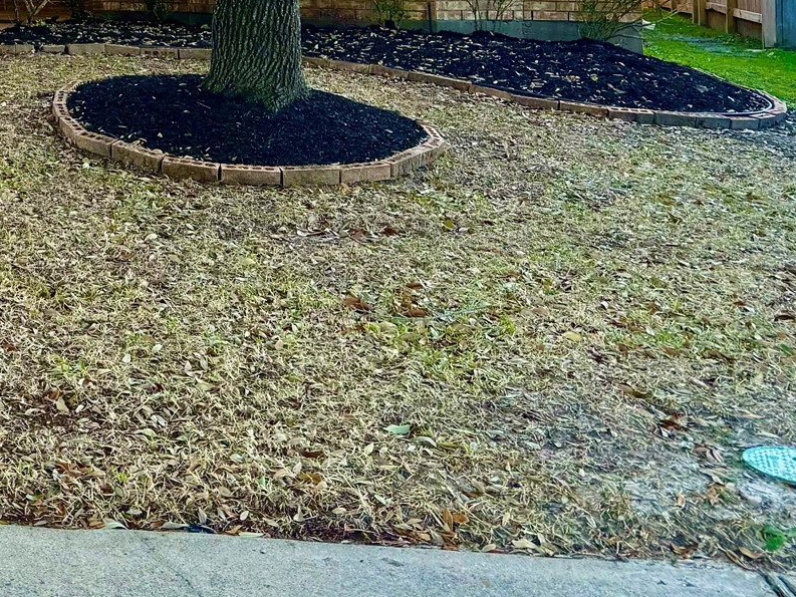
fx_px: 1426
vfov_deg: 22.0
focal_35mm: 62
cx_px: -197
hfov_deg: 27.0
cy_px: -104
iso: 80
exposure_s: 1/162
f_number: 1.78
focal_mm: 6.86
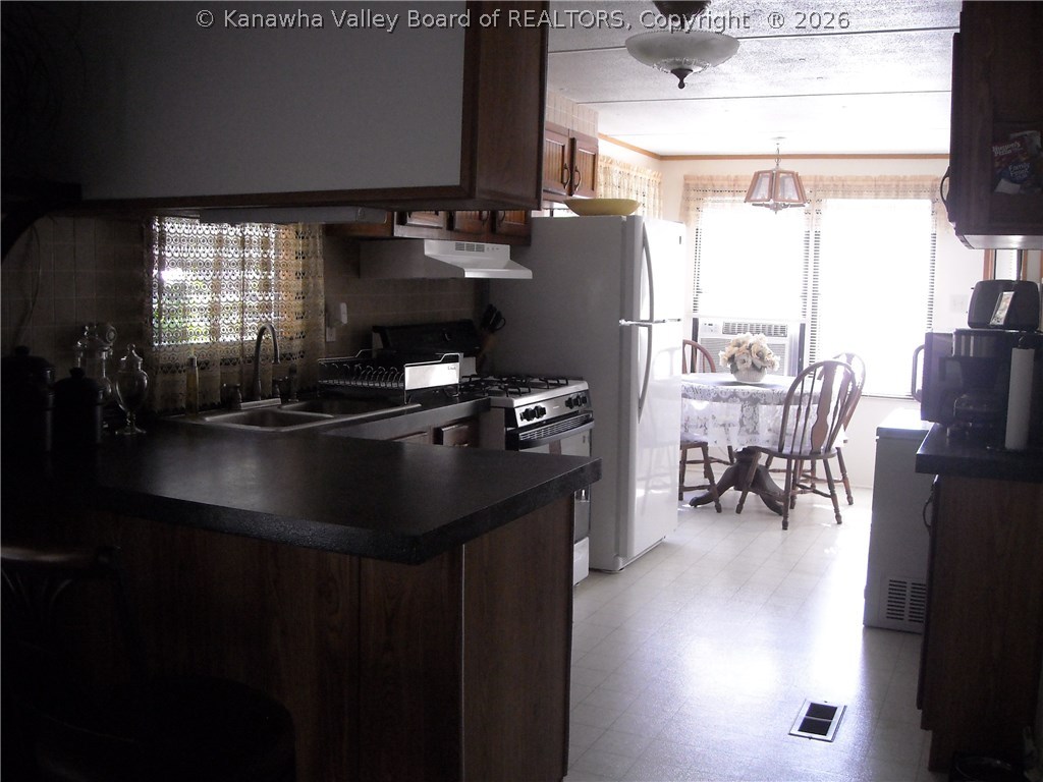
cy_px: 391
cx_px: 522
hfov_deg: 52.6
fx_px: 1055
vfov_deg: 40.7
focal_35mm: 35
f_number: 2.8
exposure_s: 1/168
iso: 295
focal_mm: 5.7
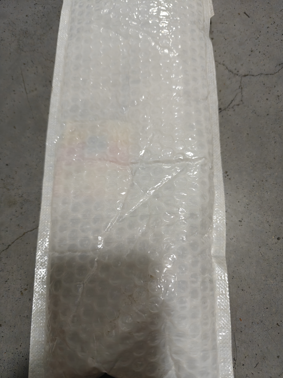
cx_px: 142
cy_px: 189
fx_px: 251
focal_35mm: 23
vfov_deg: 73.9
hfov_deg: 58.9
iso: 1250
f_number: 1.6
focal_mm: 6.06
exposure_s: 1/89
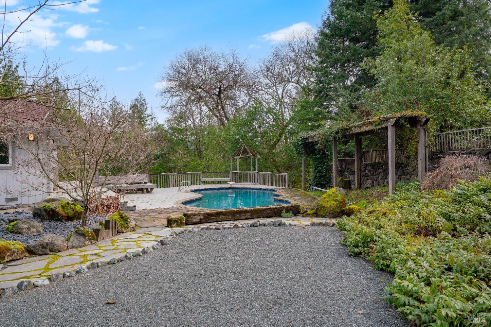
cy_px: 164
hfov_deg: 73.7
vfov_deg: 53.1
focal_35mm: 24
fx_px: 327
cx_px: 246
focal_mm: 24
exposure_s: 1/200
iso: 160
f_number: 8
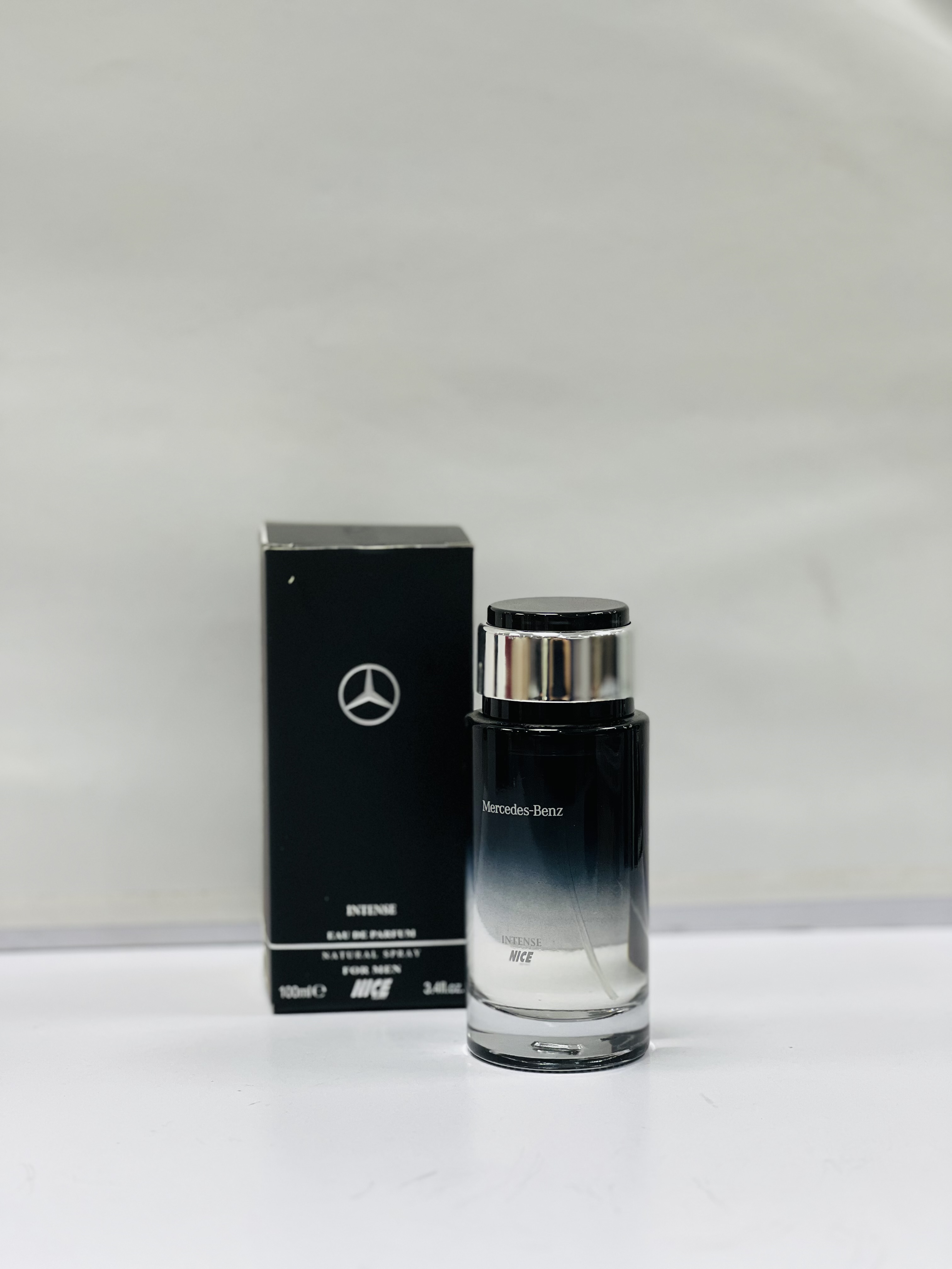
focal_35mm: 77
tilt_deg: -6.2
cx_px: 476
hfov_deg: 19.1
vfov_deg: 25.3
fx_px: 2824
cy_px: 634
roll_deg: -0.2
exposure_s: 1/100
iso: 100
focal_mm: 9
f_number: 2.8
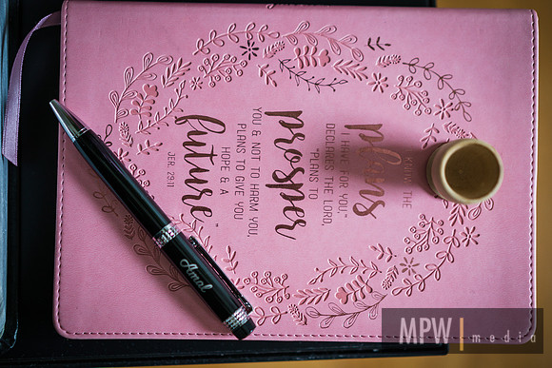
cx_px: 276
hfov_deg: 36.2
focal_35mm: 55
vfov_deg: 24.6
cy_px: 184
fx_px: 843
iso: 400
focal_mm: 55
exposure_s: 1/125
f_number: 2
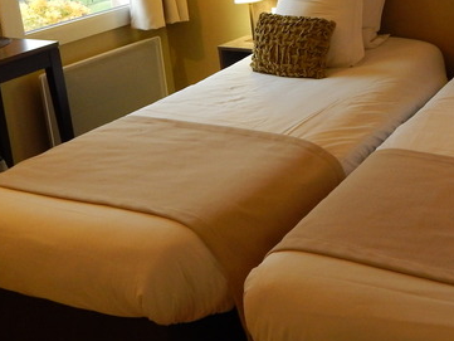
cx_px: 368
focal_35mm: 51
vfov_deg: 27.4
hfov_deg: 36.1
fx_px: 669
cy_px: 21
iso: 320
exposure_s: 1/30
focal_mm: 4
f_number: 3
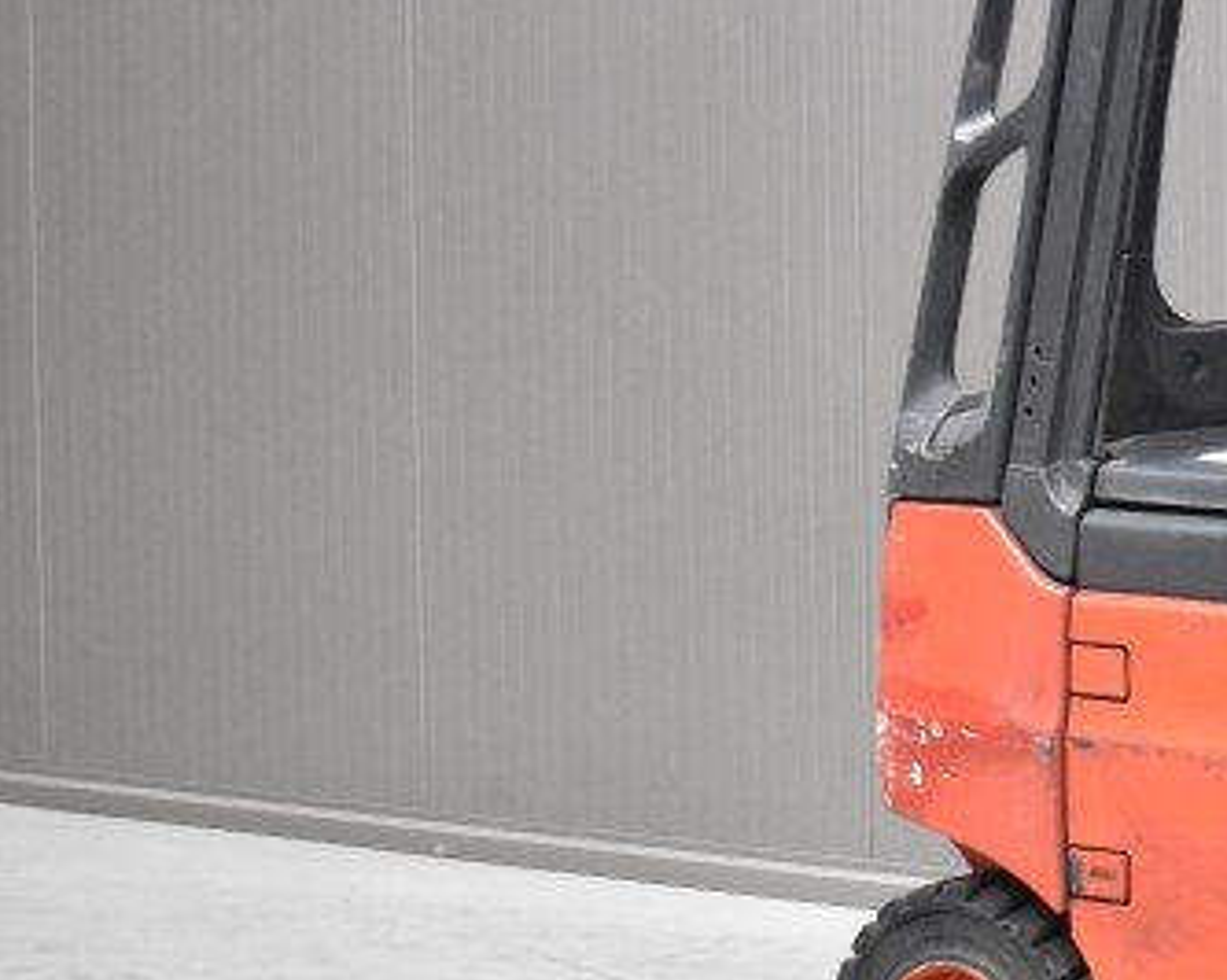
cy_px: 251
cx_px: 2060
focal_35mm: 117
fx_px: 4235
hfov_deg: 14.8
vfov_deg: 13.2
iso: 1600
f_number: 4.5
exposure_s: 1/25
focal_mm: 23
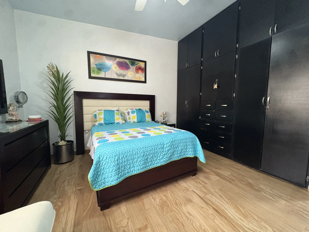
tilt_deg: -4.0
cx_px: 154
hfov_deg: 102.1
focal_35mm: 14
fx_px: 125
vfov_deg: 85.7
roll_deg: +1.2
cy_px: 116
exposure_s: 1/60
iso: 640
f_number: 2.2
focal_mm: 2.22
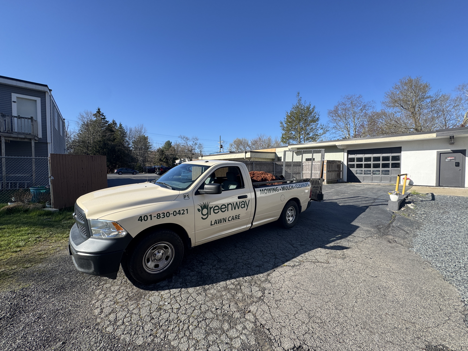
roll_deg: -0.7
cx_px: 234
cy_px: 176
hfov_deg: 102.1
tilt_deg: -2.3
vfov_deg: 85.7
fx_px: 189
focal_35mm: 14
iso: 50
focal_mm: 2.22
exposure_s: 1/980
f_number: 2.2
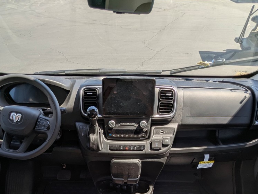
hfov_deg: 59.7
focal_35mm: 30
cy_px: 169
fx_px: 224
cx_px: 114
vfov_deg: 43.5
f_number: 2.2
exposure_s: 1/557
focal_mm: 2.35
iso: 42
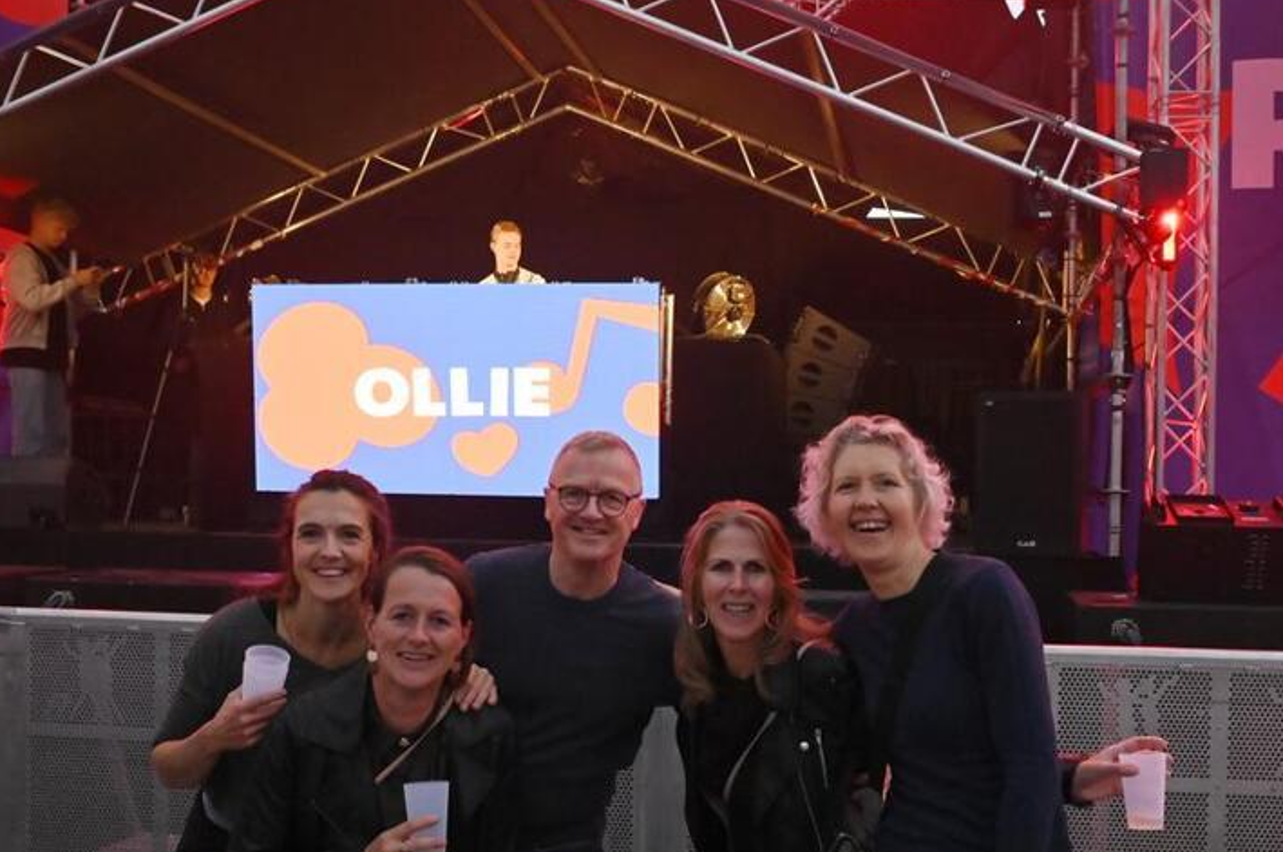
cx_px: 735
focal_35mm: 42
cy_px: 491
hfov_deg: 46.3
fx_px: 1495
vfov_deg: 31.8
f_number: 8
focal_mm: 30
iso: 8000
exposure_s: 1/250
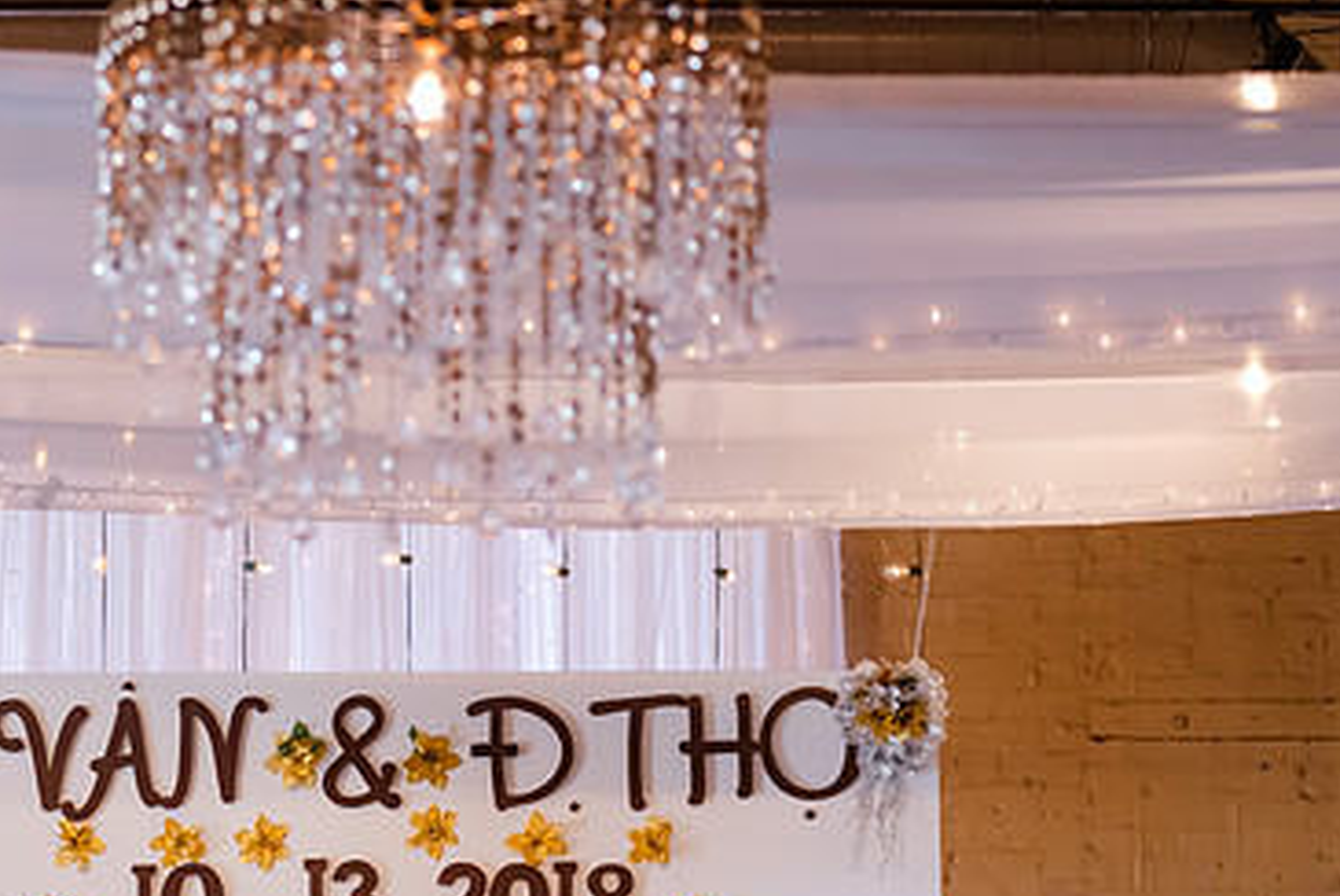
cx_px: 466
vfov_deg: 12.7
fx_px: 4023
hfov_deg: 18.9
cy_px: 559
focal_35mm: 108
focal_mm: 62
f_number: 2.8
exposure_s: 1/400
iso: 1600
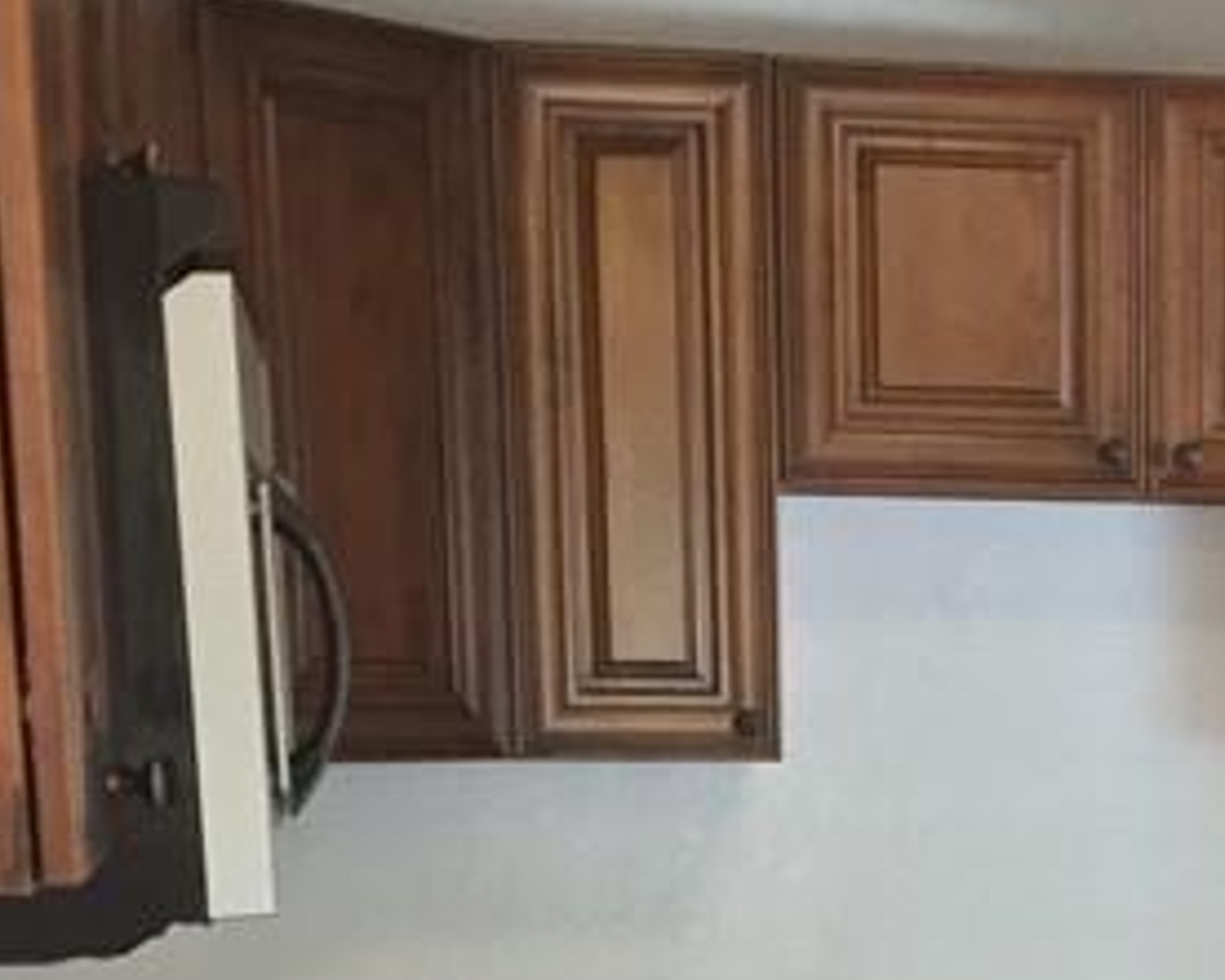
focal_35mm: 105
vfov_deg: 13.8
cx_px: 1274
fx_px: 3808
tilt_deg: -12.0
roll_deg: -0.8
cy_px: 1472
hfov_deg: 17.8
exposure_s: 1/17
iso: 250
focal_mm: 4.15
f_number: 2.2
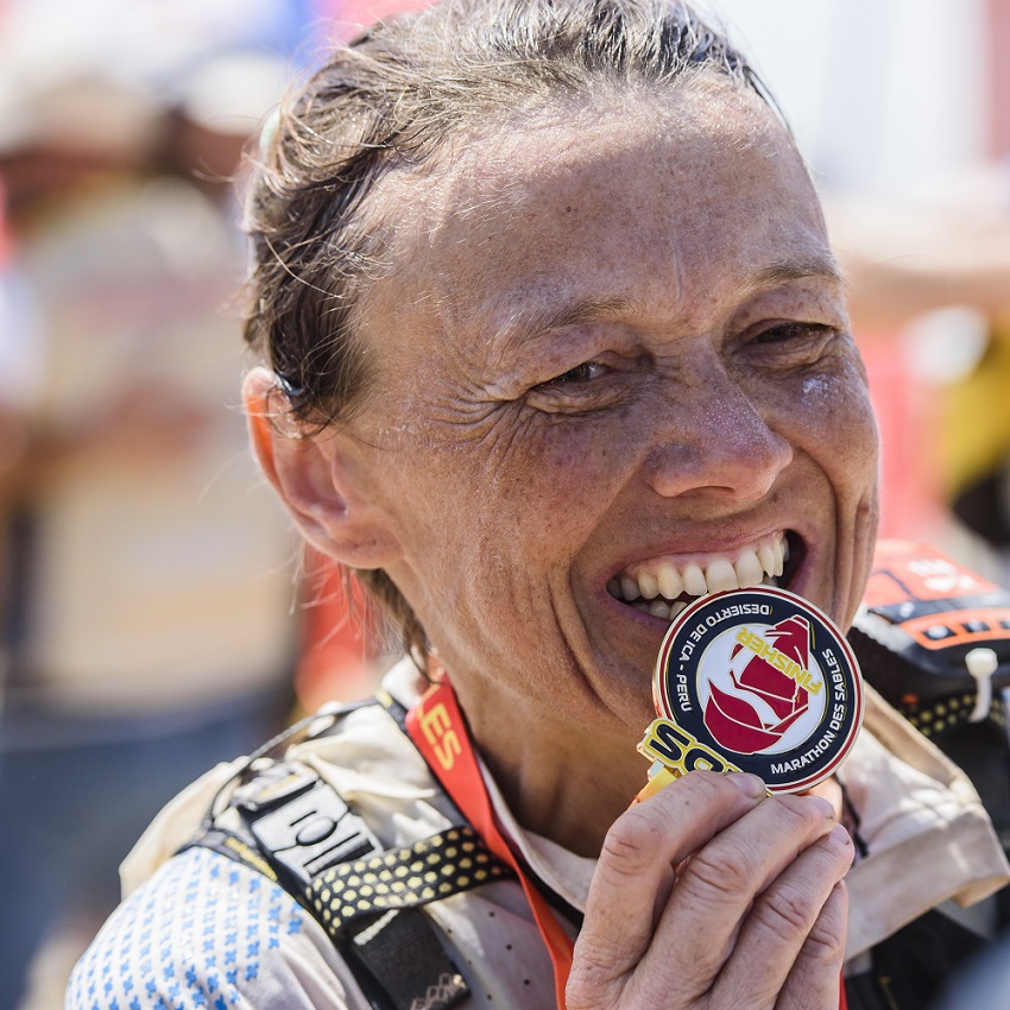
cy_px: 506
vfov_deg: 11.2
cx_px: 684
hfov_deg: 11.2
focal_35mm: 156
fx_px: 5150
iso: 400
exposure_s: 1/2500
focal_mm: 122
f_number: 5
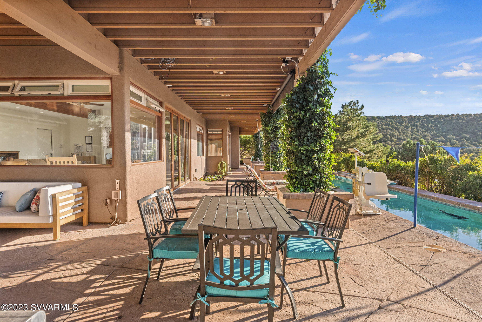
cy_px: 161
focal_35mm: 20
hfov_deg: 83.9
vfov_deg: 62.0
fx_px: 268
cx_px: 241
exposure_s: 1/100
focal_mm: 20
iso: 800
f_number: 8
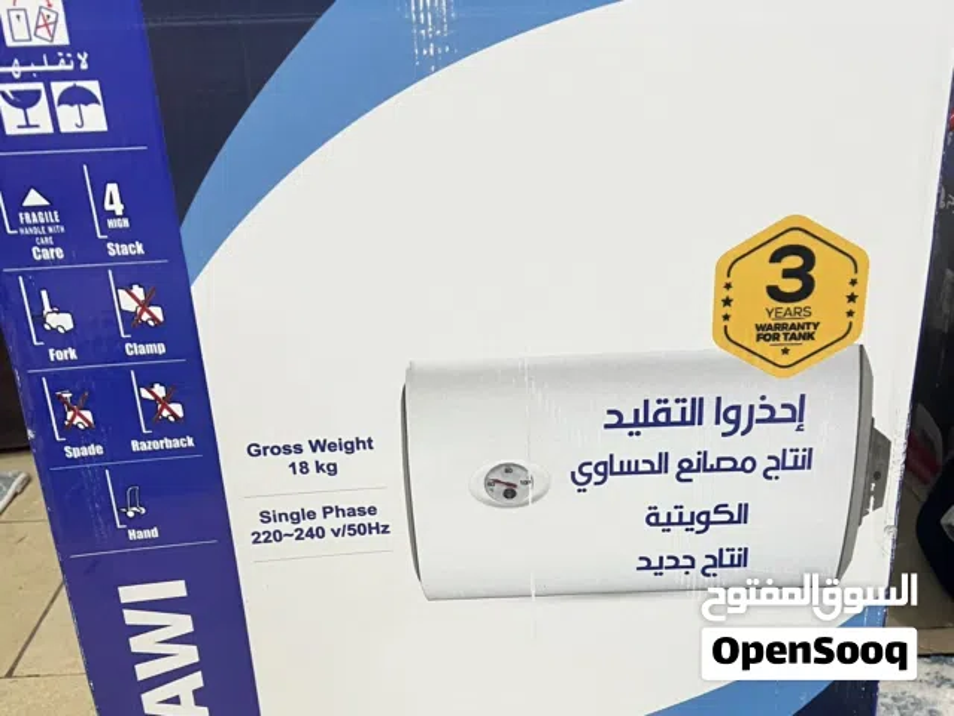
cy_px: 358
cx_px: 477
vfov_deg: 53.1
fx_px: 717
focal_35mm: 26
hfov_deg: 67.3
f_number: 1.5
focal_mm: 5.7
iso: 250
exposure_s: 1/50
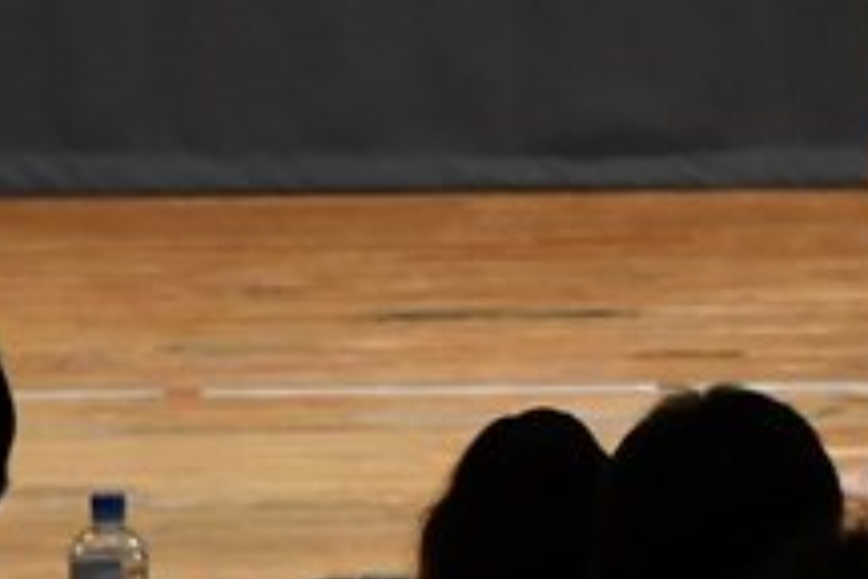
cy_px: -394
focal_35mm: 915
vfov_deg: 1.5
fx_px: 22060
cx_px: 938
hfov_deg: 2.3
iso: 5600
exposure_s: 1/400
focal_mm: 170
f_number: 5.6
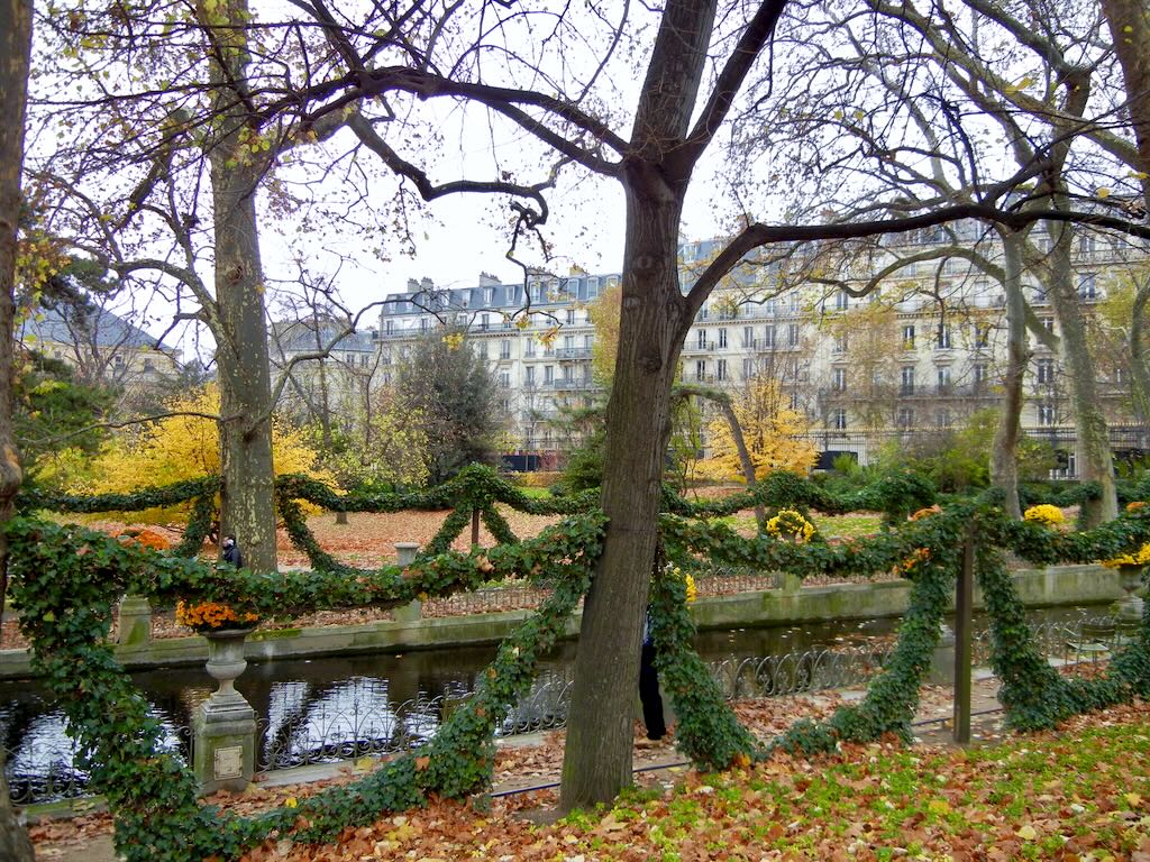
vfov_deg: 46.8
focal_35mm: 30
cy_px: 431
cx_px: 575
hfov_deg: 60.0
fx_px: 997
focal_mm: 5.4
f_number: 3.5
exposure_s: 1/85.3
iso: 160
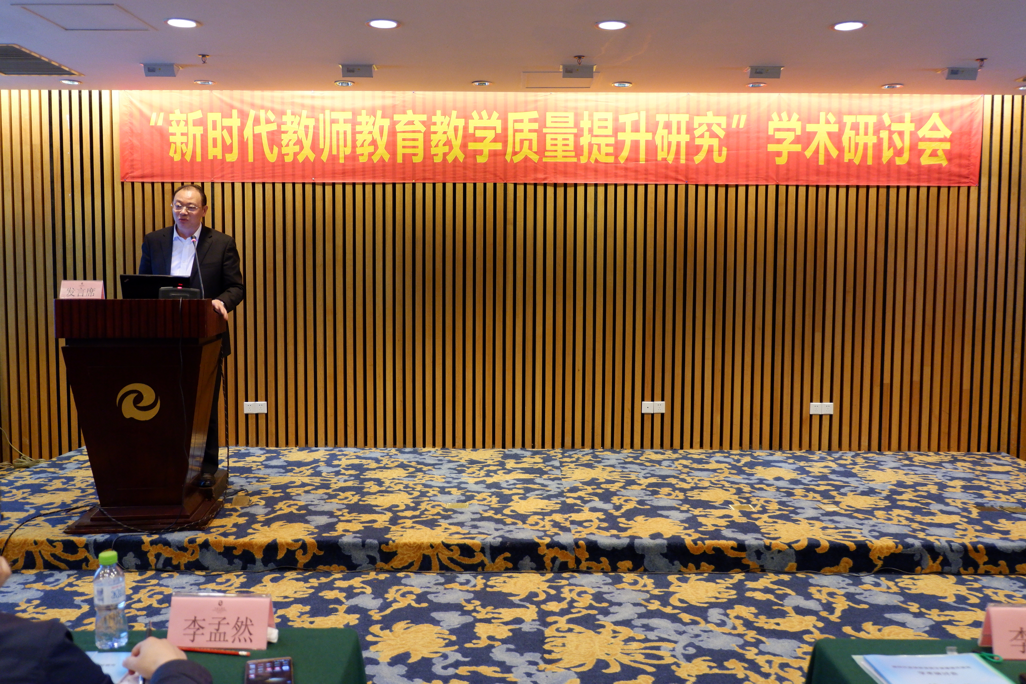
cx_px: 513
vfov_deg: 43.6
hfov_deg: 61.9
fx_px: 855
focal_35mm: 30
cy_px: 342
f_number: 3.8
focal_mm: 20.1
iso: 2000
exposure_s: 1/42
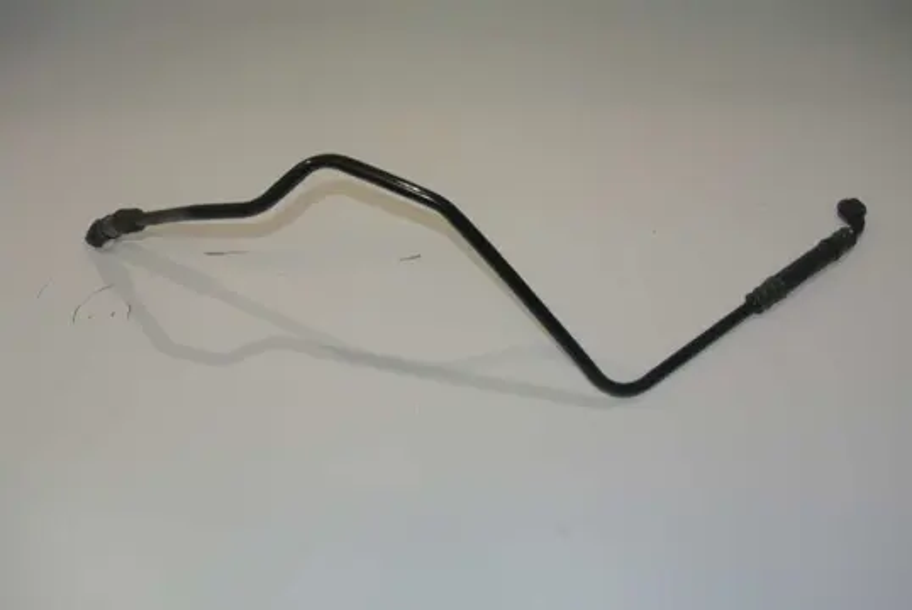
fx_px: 862
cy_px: 305
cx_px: 456
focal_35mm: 34
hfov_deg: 55.7
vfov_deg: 39.0
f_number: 5
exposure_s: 1/60
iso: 200
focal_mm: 12.7
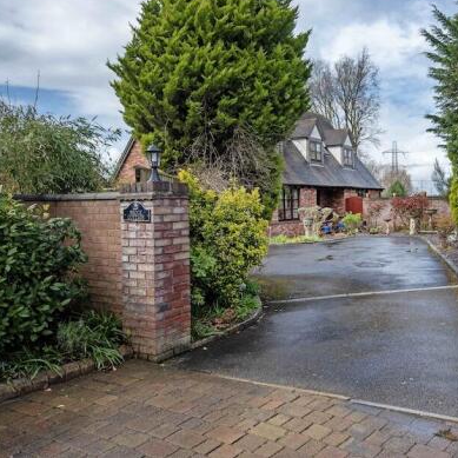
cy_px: 202
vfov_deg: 53.9
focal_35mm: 30
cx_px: 341
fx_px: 449
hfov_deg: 51.8
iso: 160
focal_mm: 21
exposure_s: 1/400
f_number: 8
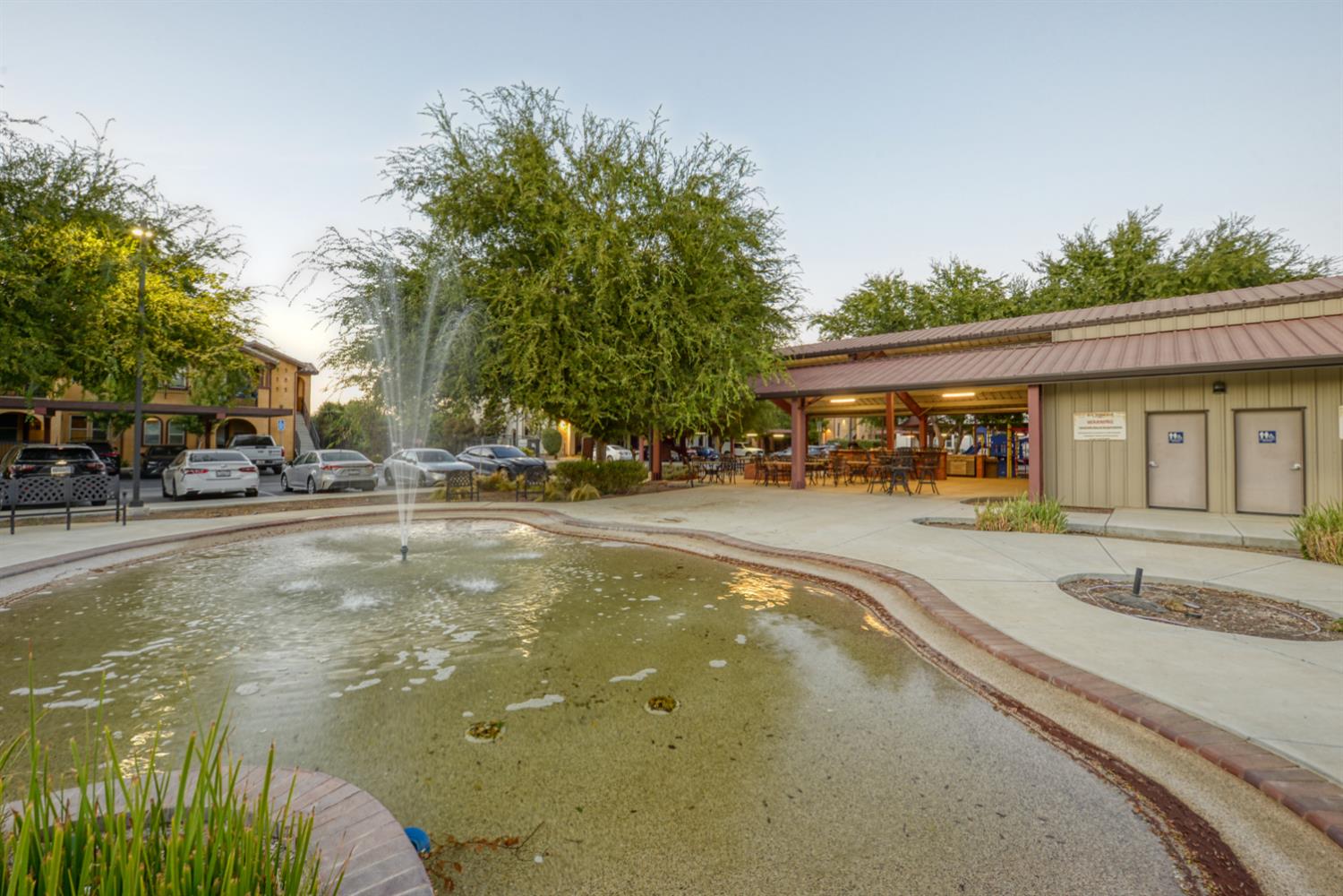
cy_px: 448
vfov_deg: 81.2
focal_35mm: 14
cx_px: 672
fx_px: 522
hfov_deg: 104.3
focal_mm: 14
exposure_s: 1/3
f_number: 10
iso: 400
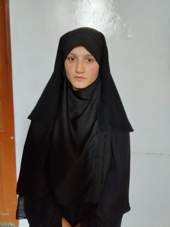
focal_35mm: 26
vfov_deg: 67.3
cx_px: 85
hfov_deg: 53.1
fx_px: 170
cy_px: 114
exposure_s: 1/50
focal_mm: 2.78
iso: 198
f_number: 2
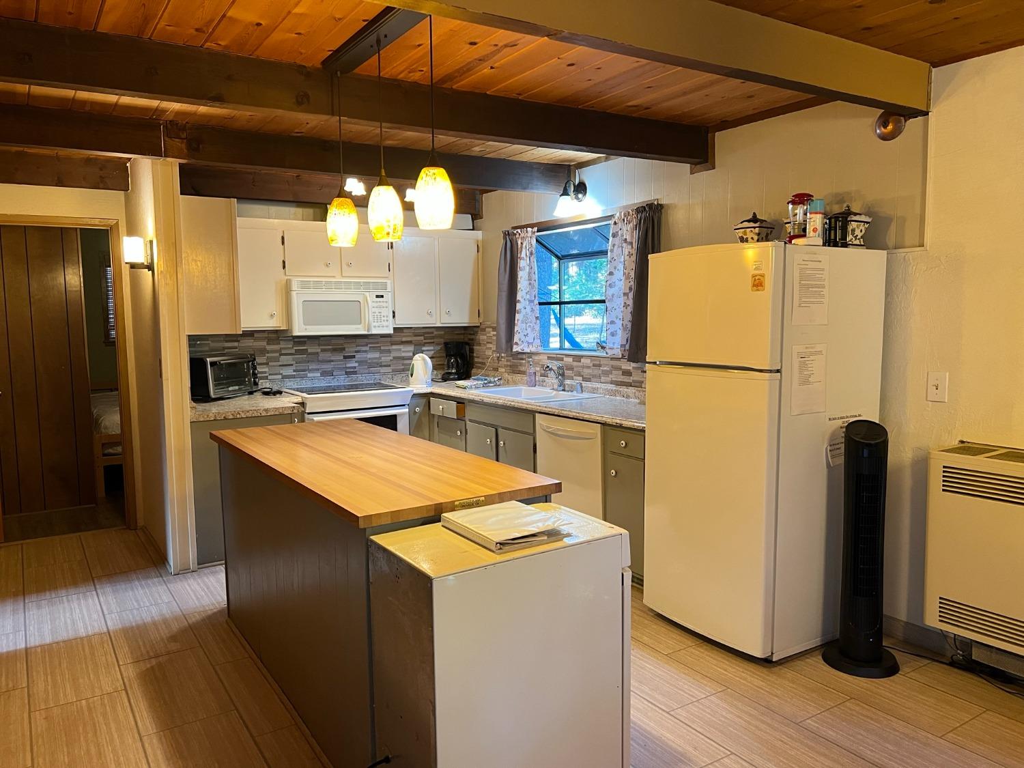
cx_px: 512
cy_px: 384
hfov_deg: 67.3
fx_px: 769
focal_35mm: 26
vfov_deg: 53.1
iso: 200
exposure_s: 1/60
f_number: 1.5
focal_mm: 5.7
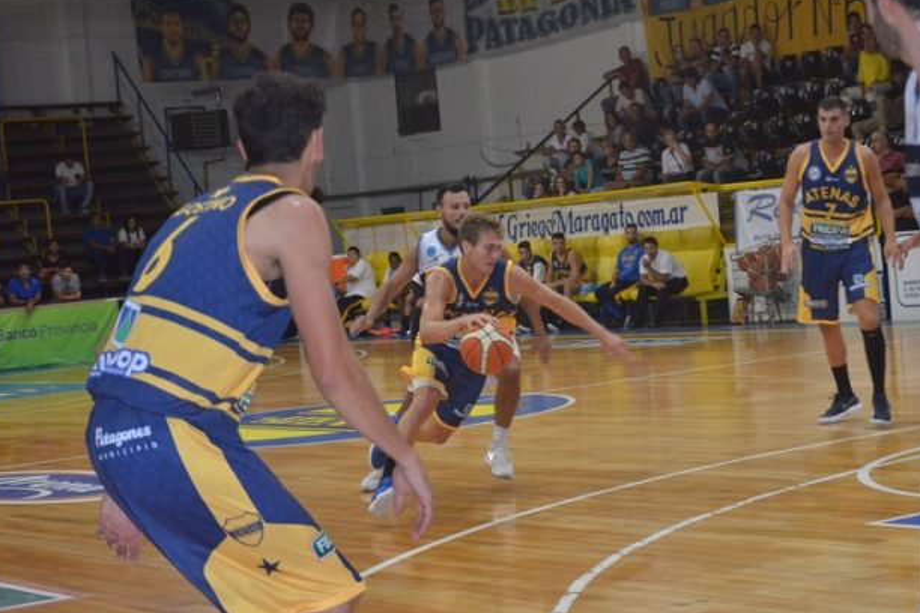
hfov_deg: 23.9
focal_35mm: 85
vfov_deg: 16.1
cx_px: 510
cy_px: 337
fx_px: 2172
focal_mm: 50
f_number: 5
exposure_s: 1/200
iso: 1600
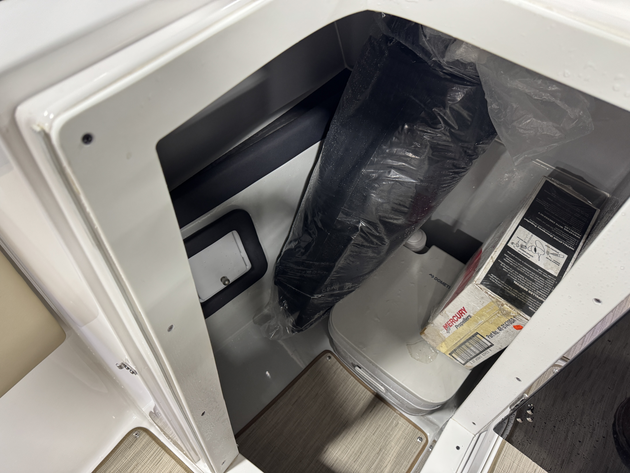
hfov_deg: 71.6
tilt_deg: -54.1
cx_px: 315
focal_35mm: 24
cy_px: 236
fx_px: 437
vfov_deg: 56.8
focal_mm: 6.76
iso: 200
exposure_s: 1/64
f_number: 1.78
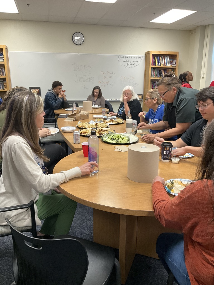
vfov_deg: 61.7
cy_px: 142
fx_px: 239
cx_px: 107
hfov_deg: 48.2
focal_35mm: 29
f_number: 1.8
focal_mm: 3
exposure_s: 1/60
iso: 125
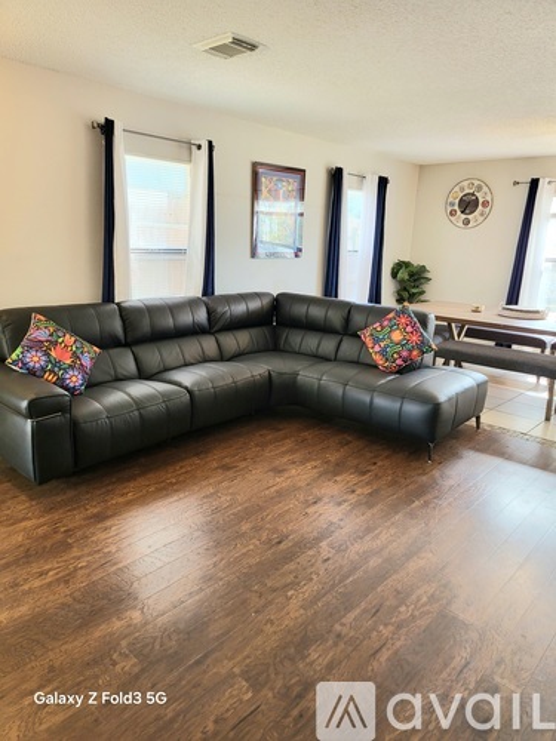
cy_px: 370
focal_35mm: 24
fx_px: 514
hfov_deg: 56.8
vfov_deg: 71.6
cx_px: 278
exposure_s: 1/120
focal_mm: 5
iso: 200
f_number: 1.8
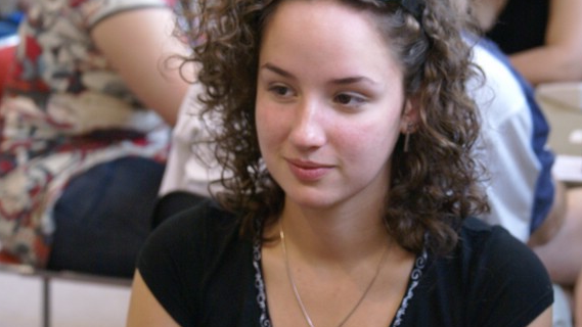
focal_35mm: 116
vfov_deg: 10.4
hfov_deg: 18.5
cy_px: 98
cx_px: 316
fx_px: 1790
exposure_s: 1/25
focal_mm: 60
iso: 800
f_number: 5.6
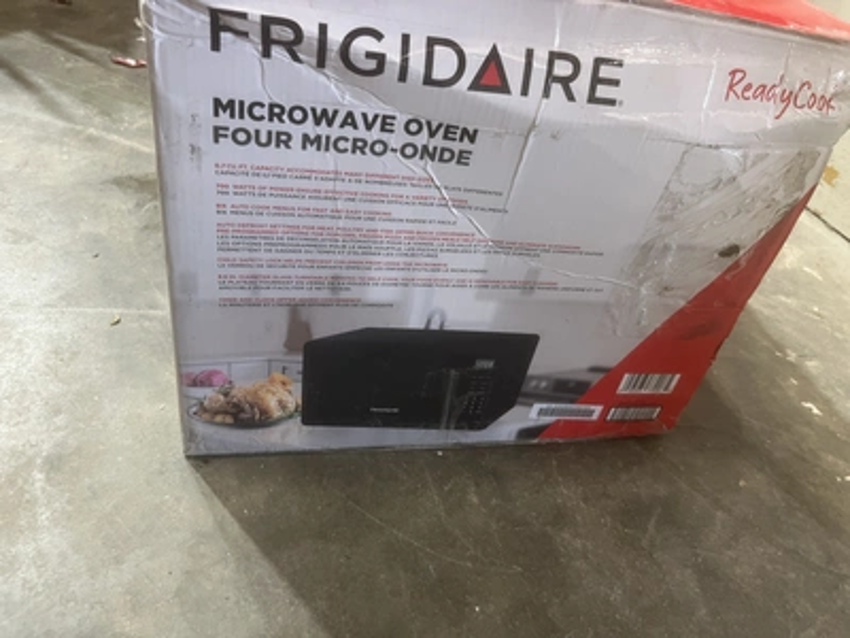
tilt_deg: -37.5
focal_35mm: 26
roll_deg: -11.8
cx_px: 425
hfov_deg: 67.3
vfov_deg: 53.1
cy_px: 319
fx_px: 638
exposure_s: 1/60
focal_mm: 5.1
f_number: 1.6
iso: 200
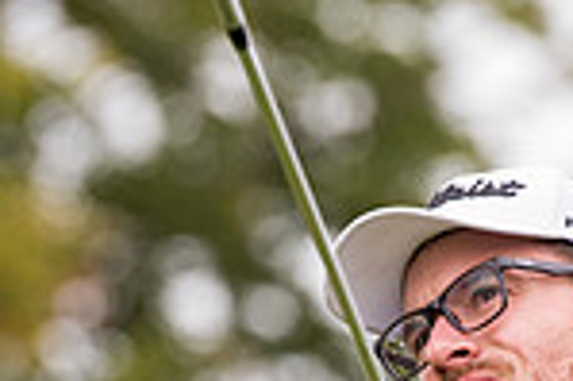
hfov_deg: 2.6
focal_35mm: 781
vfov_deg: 1.8
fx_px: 12417
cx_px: 454
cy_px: 575
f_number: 4
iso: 800
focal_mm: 200
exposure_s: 1/1000
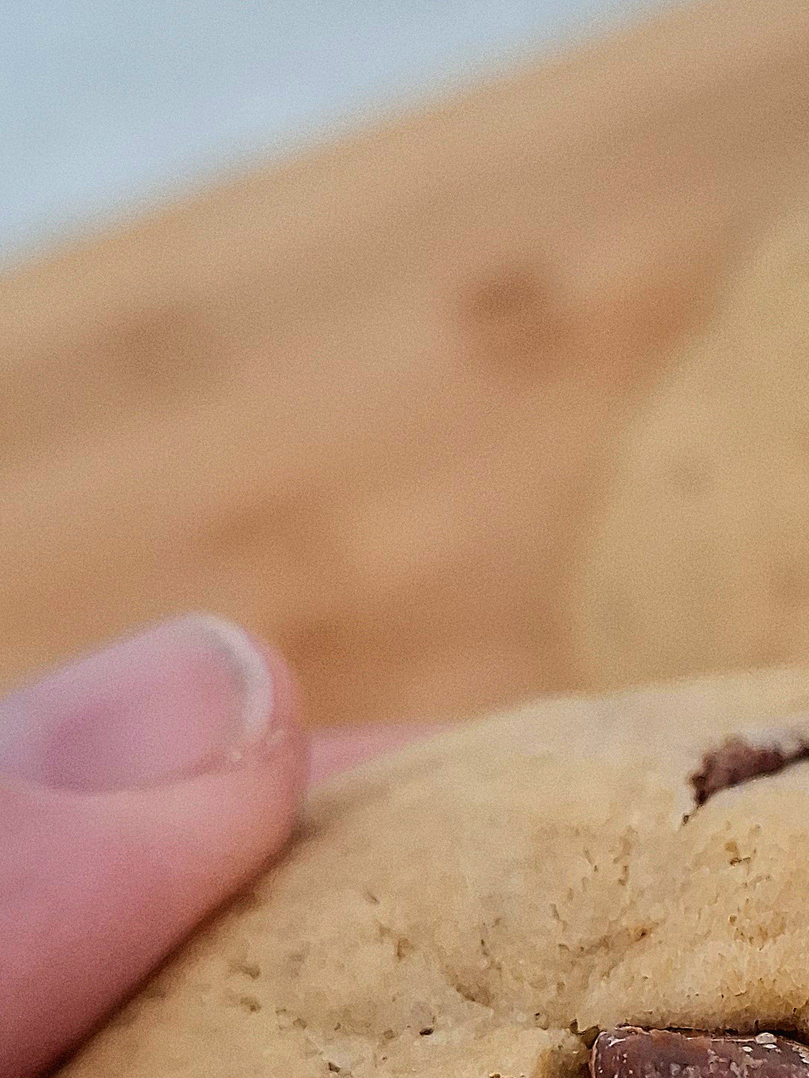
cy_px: 915
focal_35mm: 65
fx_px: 2025
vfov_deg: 28.9
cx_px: 733
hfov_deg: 22.0
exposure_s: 1/25
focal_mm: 5.54
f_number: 1.8
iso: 640
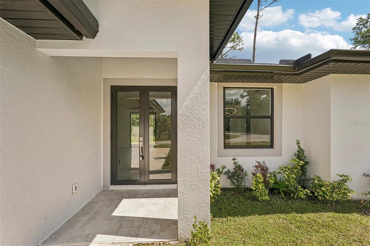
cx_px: 185
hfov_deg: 96.8
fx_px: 164
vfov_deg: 73.7
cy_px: 123
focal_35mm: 16
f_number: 8
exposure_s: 1/800
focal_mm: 16
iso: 400
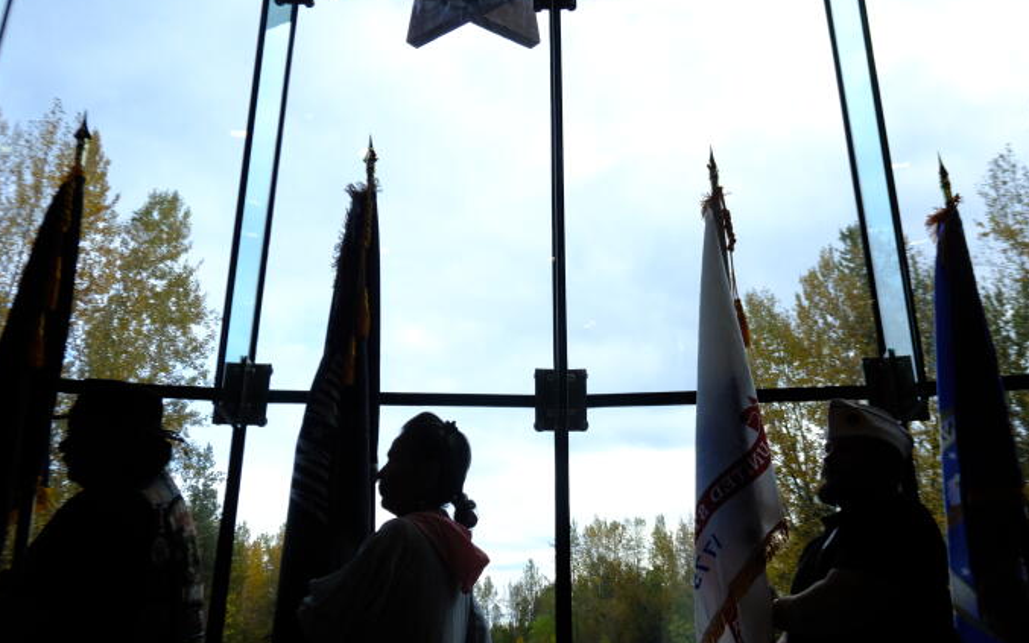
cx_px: 497
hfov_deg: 62.9
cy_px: 361
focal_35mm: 30
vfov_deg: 41.8
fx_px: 841
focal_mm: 16
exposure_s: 1/2900
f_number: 5.6
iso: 5000
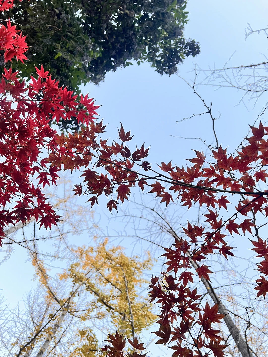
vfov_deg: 67.3
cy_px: 178
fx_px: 268
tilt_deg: +79.3
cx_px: 134
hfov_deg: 53.1
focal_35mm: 26
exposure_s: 1/86
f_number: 1.5
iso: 125
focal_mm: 5.7
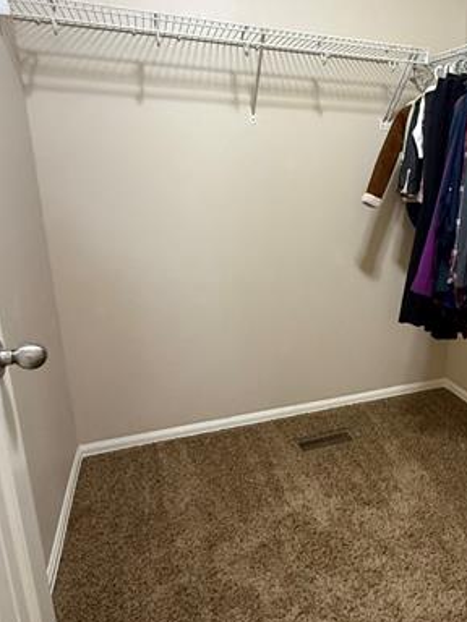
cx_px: 387
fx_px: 504
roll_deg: -1.6
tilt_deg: -13.1
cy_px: 308
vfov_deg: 63.4
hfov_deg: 46.6
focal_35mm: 28
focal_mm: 2.22
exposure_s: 1/60
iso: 1000
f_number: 2.2
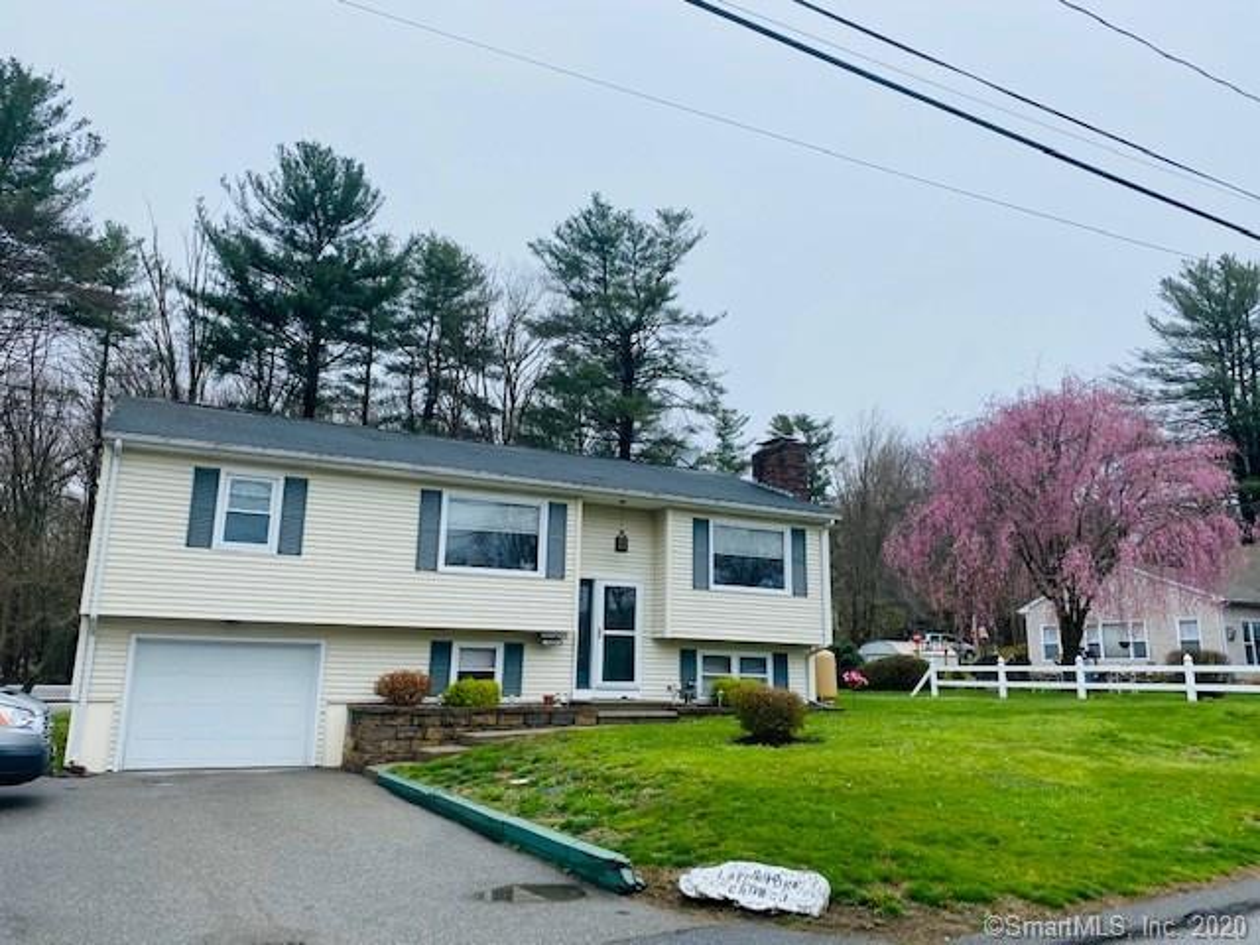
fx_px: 946
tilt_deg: +13.9
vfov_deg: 53.1
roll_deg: -0.9
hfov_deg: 67.3
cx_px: 630
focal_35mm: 26
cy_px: 472
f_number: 1.8
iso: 32
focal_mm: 4.25
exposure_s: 1/1115
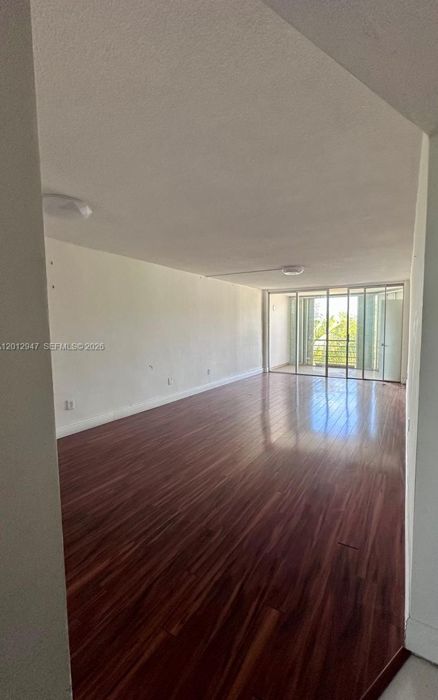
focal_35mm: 15
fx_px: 286
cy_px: 347
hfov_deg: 74.1
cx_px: 260
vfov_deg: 101.5
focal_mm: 2.22
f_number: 2.2
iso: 125
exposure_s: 1/99
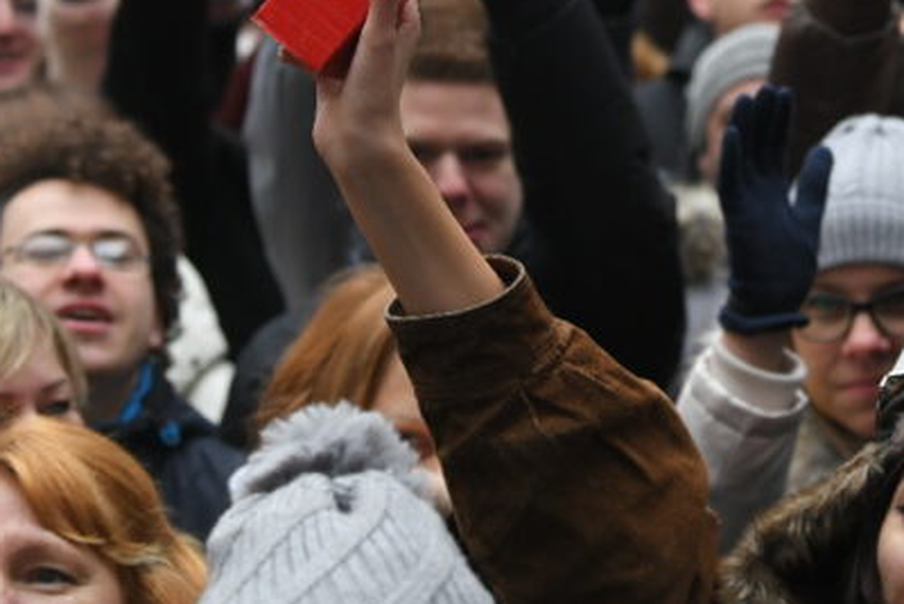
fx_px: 4496
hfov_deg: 11.5
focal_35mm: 179
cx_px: 655
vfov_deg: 7.6
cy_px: -130
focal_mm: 70
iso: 800
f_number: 4
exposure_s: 1/400
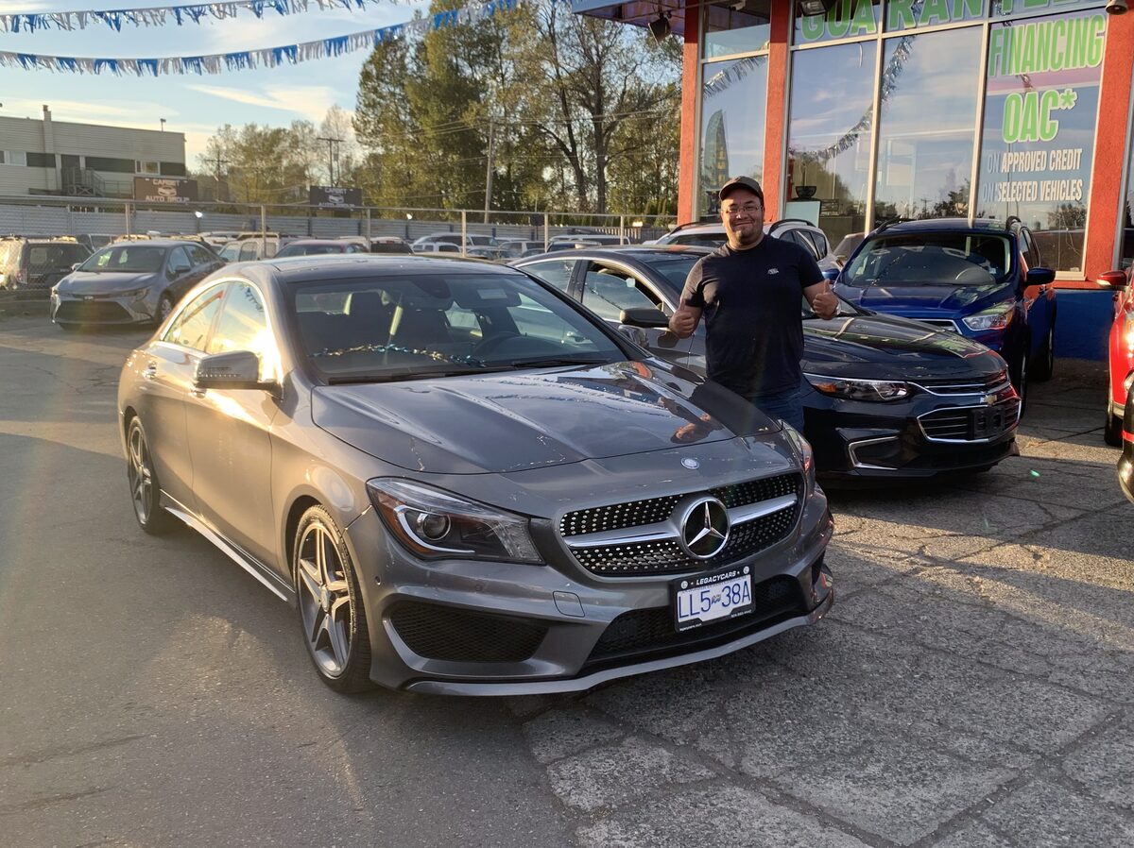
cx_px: 567
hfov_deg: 67.3
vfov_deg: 53.0
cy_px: 424
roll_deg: -2.5
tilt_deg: -10.4
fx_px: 851
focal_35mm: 26
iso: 25
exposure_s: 1/356
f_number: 1.8
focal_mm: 4.25
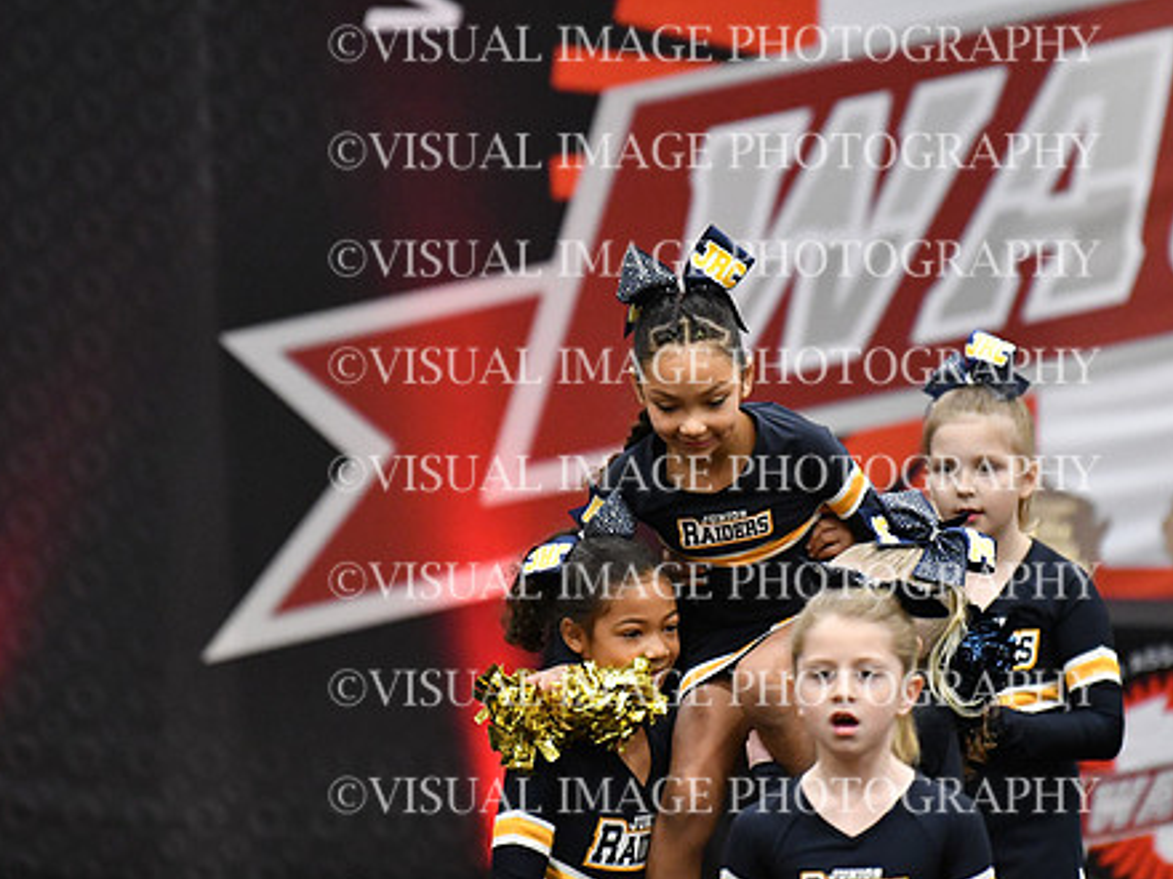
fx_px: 12877
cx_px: 714
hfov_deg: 5.2
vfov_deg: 3.9
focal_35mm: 380
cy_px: 420
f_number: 2.8
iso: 5000
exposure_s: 1/800
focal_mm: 200
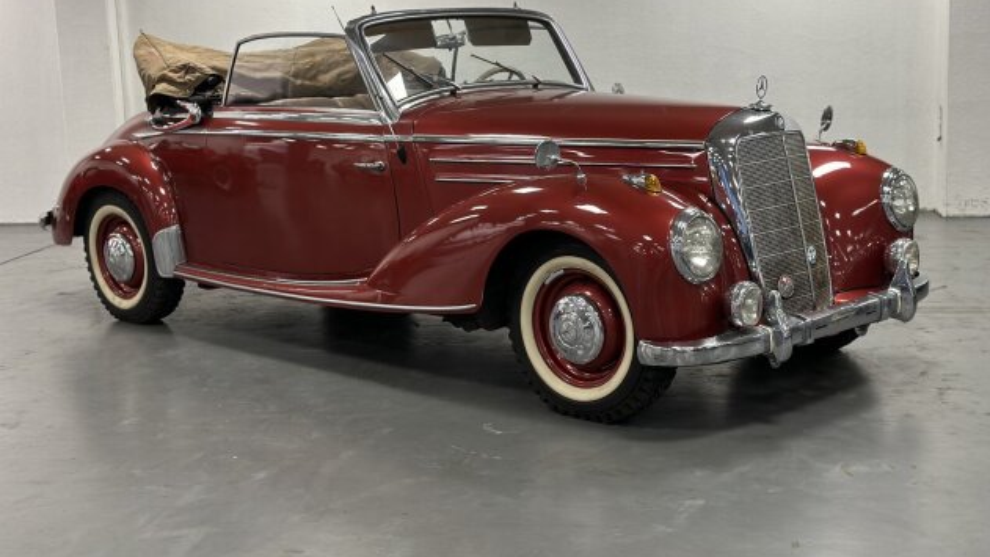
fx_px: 1391
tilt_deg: -8.5
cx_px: 490
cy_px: 234
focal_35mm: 53
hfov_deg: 39.2
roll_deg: +1.4
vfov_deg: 22.6
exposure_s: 1/50
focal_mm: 6.86
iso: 125
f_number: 1.78
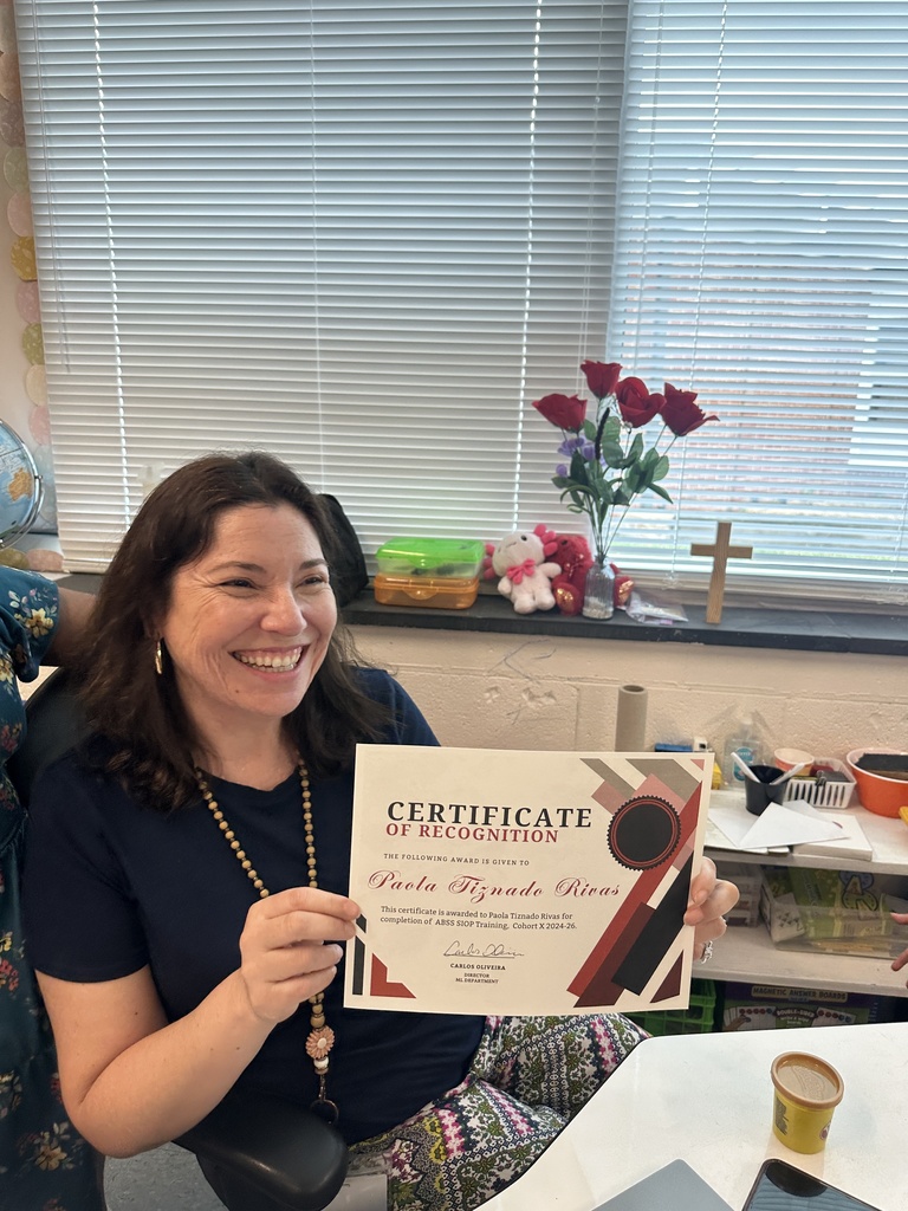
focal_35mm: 24
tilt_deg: -14.7
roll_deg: -1.7
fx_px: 839
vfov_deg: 71.6
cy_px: 606
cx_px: 454
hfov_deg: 56.8
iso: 125
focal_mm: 6.86
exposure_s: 1/120
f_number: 1.78
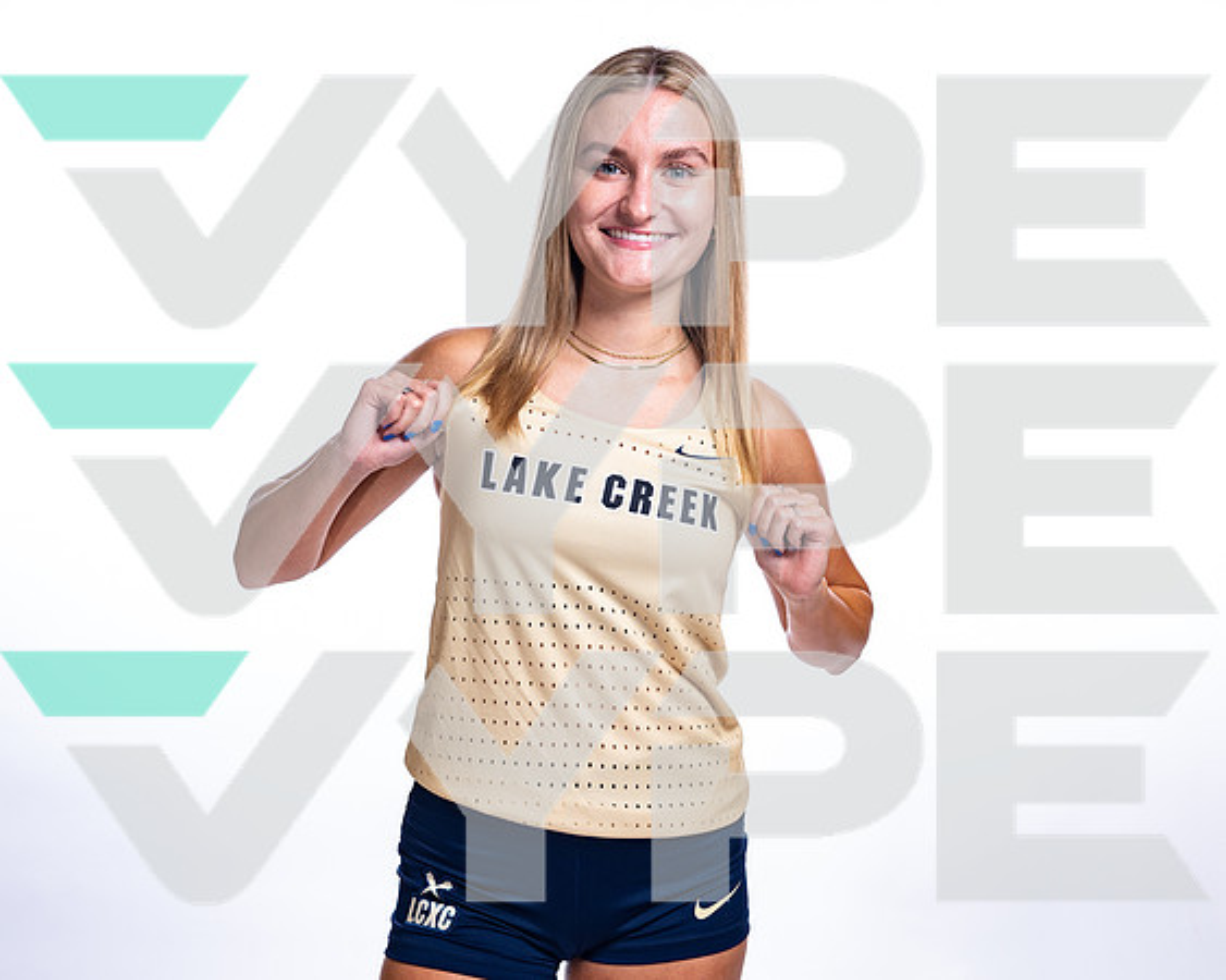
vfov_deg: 26.5
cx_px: 626
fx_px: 2082
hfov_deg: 32.8
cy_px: 490
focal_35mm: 57
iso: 400
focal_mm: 50
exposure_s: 1/250
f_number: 5.6
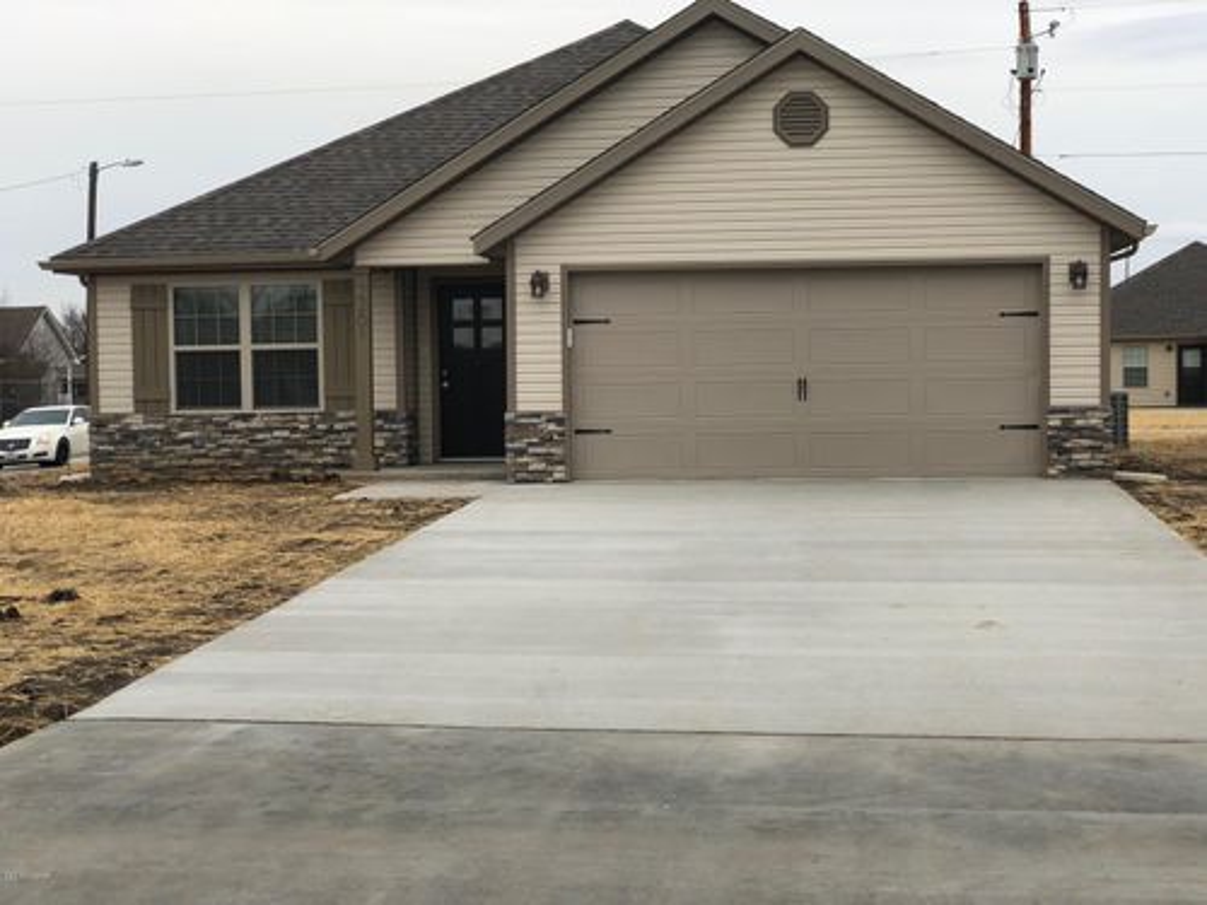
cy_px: 452
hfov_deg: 33.8
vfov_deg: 25.7
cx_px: 604
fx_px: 1987
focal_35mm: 57
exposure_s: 1/142
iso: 20
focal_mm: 6.6
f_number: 2.8
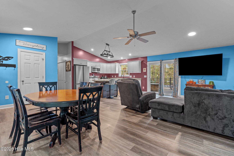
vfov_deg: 73.7
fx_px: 104
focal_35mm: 16
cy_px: 78
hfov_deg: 96.7
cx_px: 117
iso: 400
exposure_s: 1.3
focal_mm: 16
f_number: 7.1
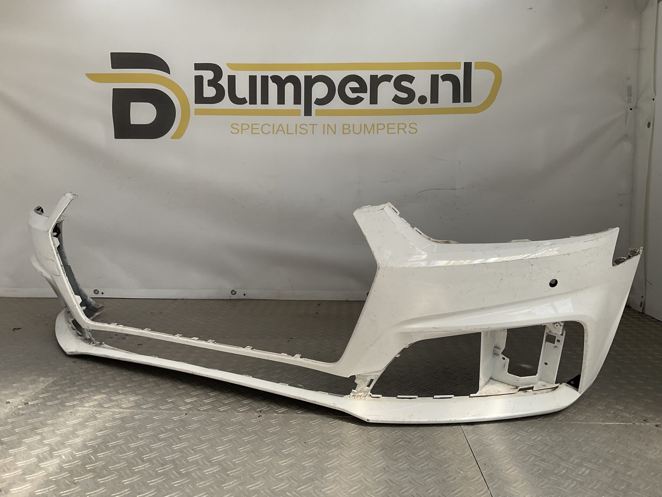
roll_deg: -1.1
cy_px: 248
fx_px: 555
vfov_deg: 48.2
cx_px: 331
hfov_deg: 61.7
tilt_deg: -6.9
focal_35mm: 29
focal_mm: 3
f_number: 1.8
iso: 16
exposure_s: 1/869
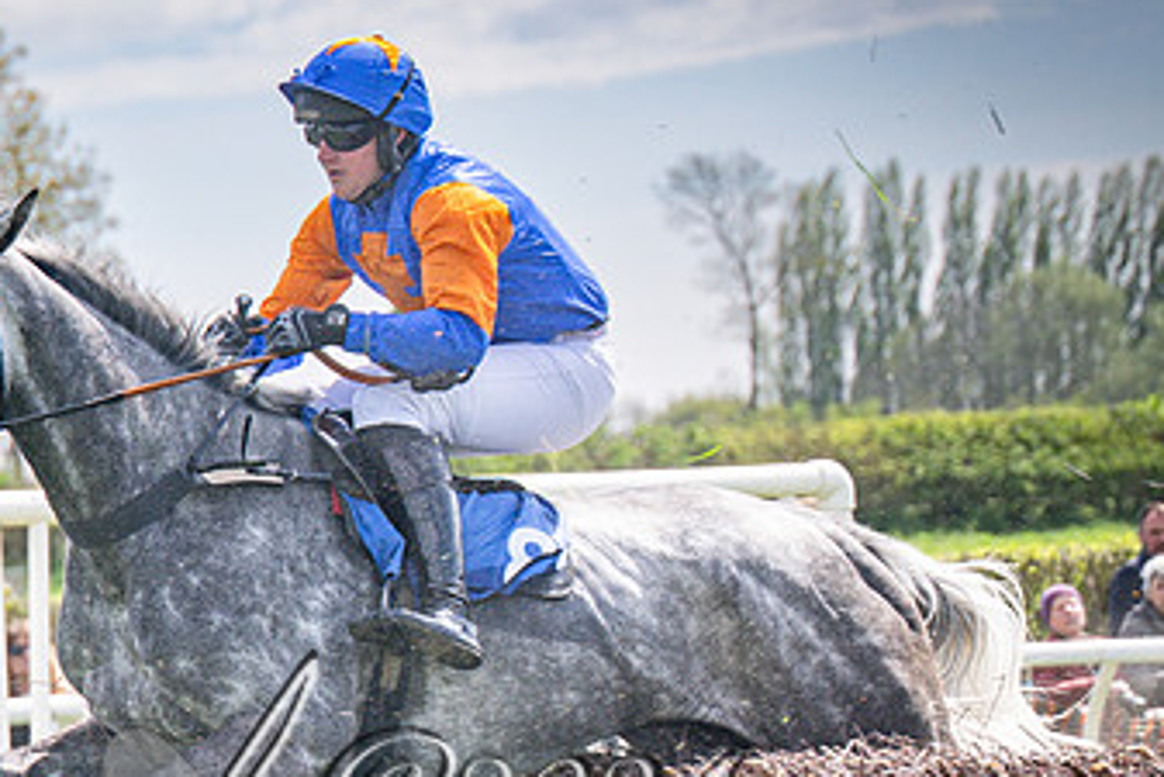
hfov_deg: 7.3
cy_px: 740
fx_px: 9089
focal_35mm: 281
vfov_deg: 4.9
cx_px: 229
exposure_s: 1/2000
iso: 200
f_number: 4
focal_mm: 98
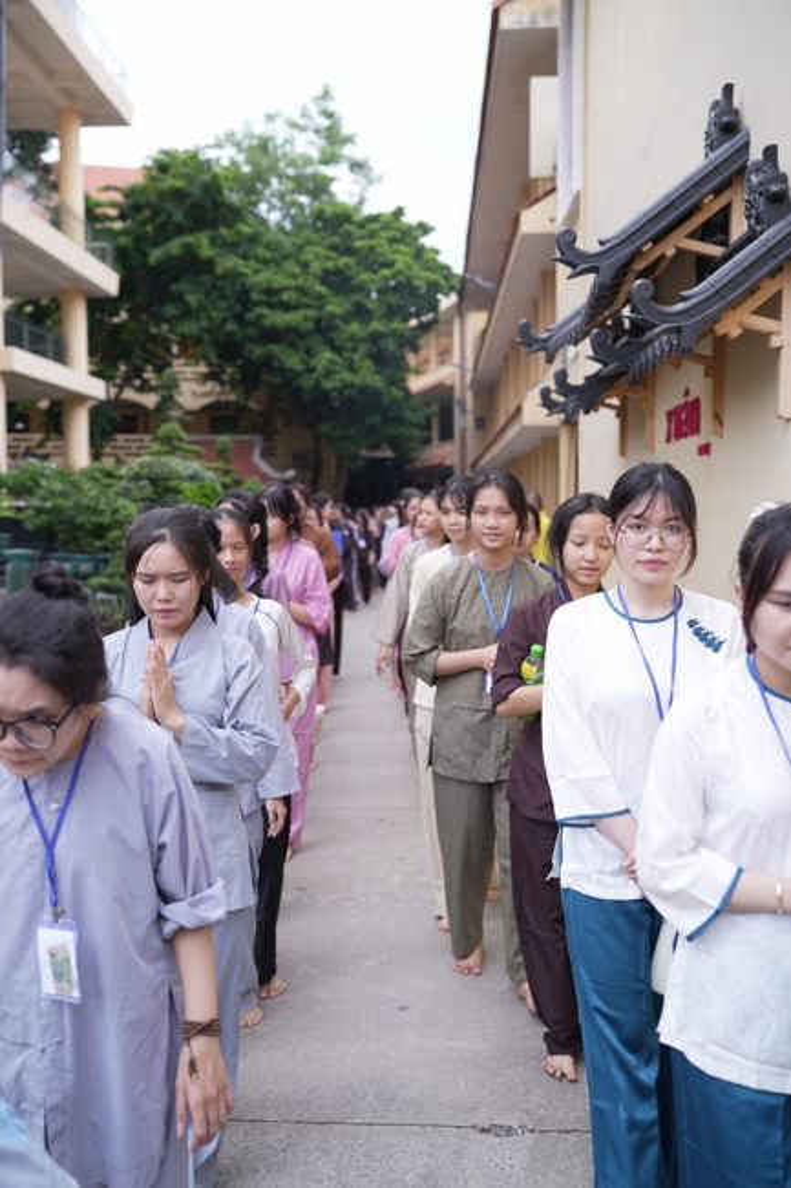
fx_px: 1154
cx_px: 396
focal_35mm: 35
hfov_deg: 37.8
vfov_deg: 54.4
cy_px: 594
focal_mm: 35
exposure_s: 1/640
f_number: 2.8
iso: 160
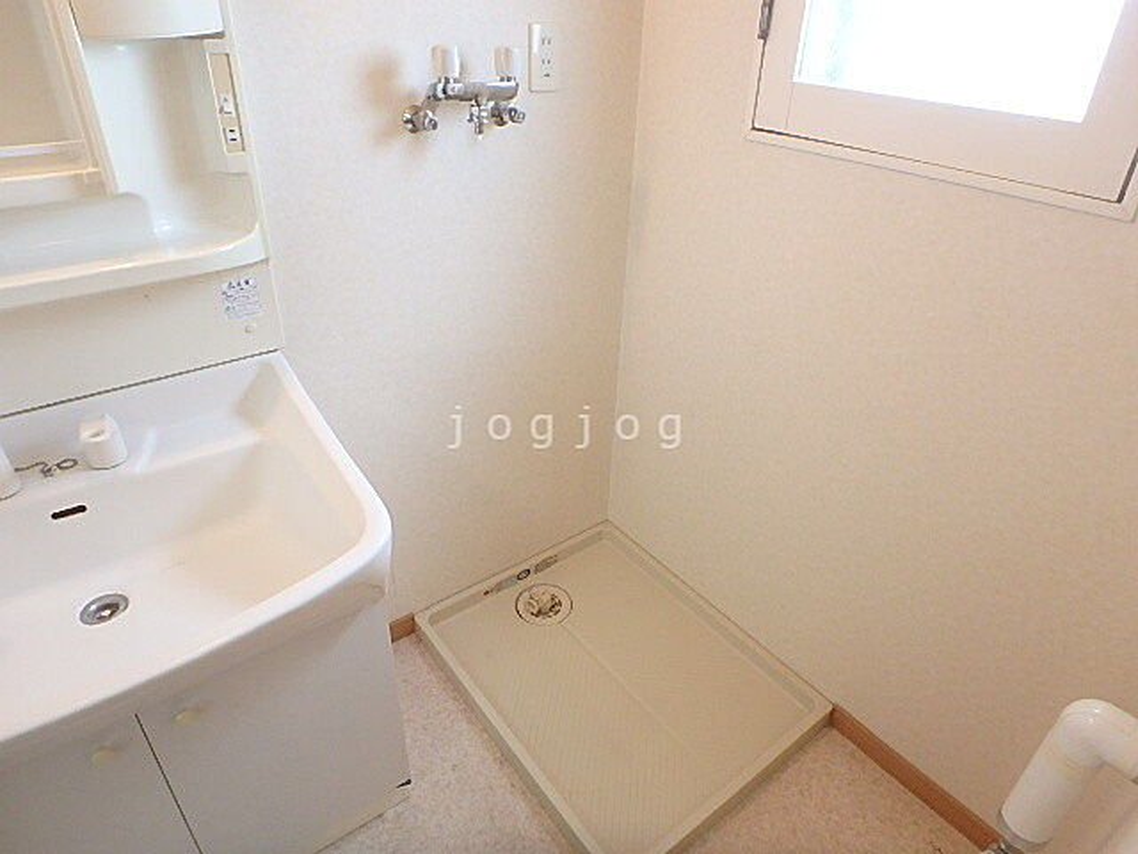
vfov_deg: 63.4
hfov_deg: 79.0
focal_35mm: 21
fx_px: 690
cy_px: 427
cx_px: 569
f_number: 3.5
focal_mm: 3.7
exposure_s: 1/30
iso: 320
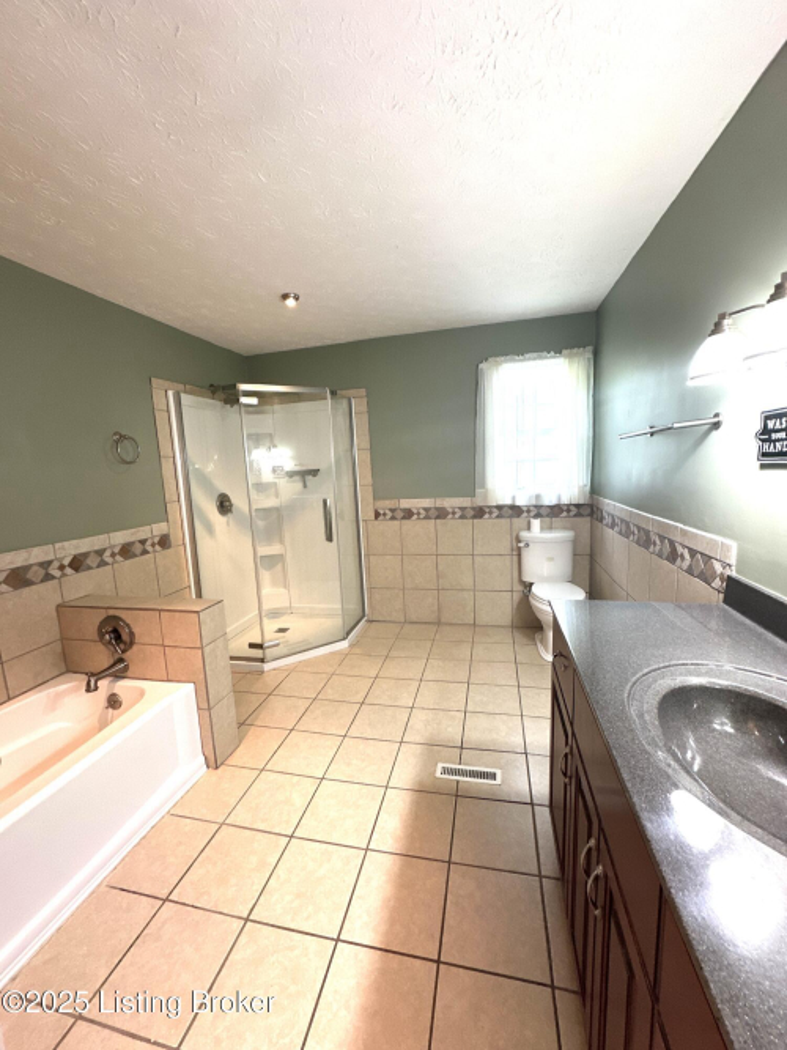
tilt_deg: -7.5
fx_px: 425
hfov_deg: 85.7
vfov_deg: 102.1
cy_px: 525
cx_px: 394
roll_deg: +2.1
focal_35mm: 14
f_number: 2.2
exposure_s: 1/60
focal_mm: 2.22
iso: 250
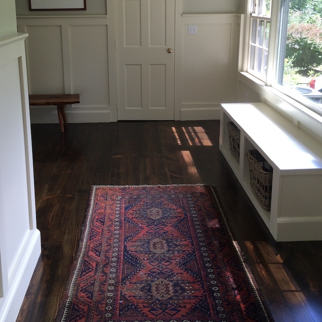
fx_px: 421
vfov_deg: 41.3
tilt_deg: -13.1
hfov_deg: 41.8
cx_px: 138
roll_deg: +0.9
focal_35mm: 40
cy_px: 106
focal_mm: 4.15
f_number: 2.2
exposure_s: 1/120
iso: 50
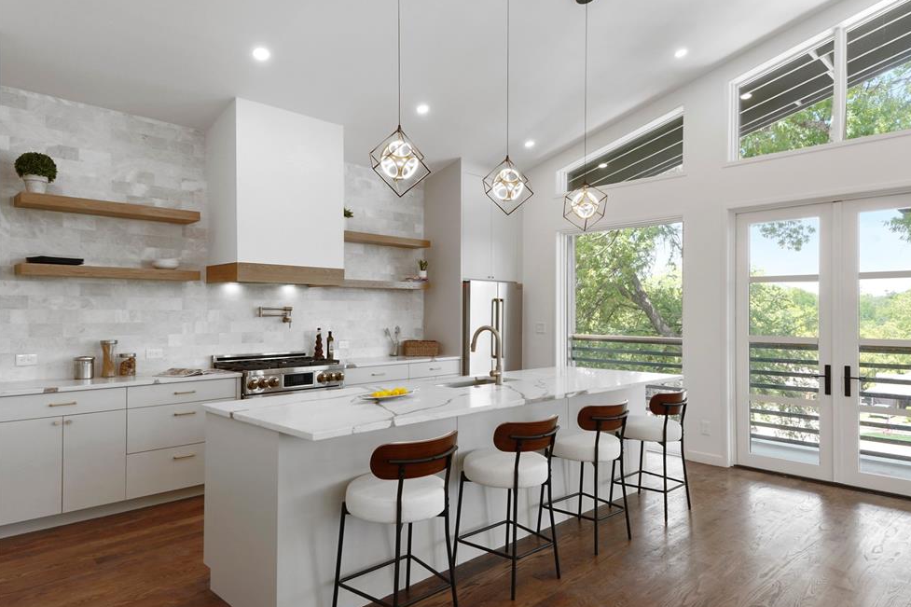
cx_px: 473
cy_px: 307
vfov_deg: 57.2
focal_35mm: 22
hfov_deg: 78.6
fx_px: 557
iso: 640
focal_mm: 14
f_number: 9
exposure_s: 1/13
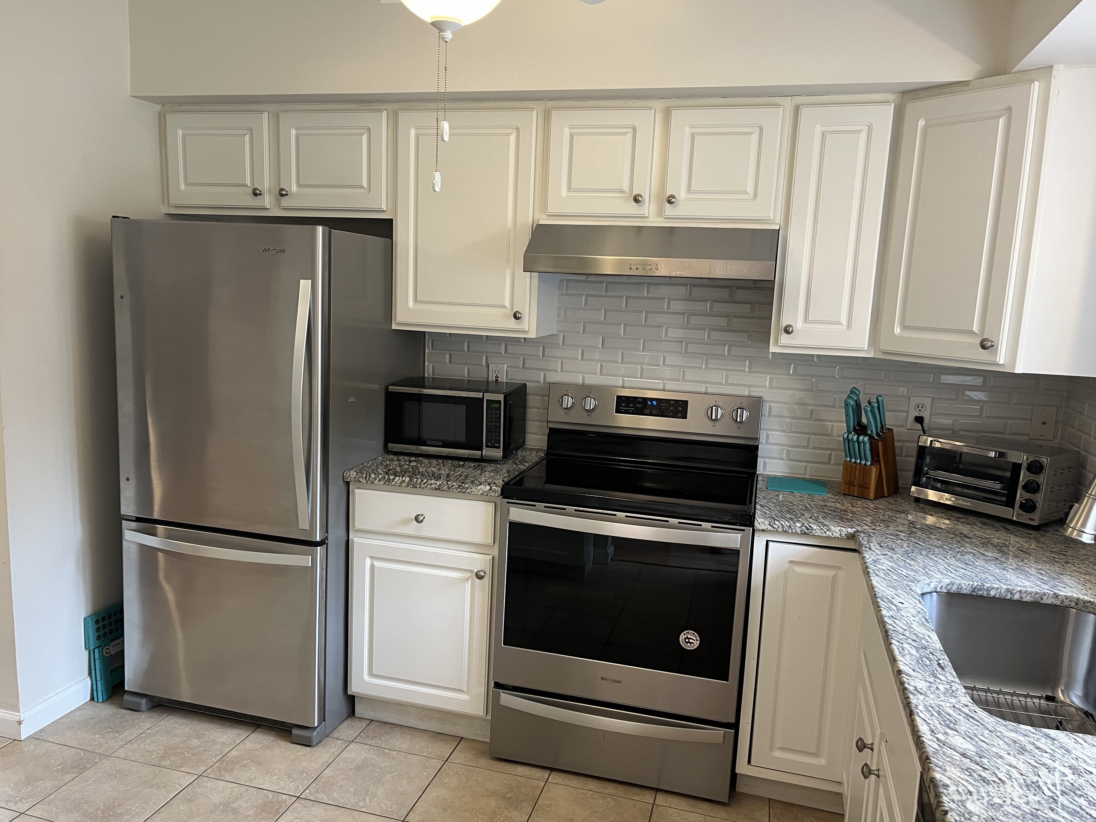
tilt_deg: -10.1
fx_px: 855
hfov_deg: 65.3
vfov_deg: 51.4
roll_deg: -2.4
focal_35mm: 27
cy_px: 424
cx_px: 529
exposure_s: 1/60
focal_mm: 5.1
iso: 100
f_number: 1.6
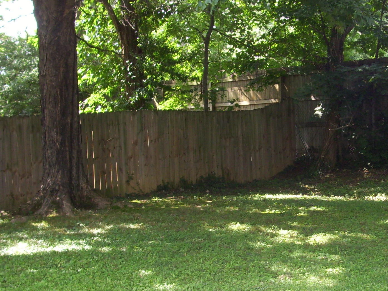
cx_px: 284
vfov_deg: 20.1
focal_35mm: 73
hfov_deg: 26.4
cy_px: 174
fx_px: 818
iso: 80
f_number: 2.9
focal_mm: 5.7
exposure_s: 1/60
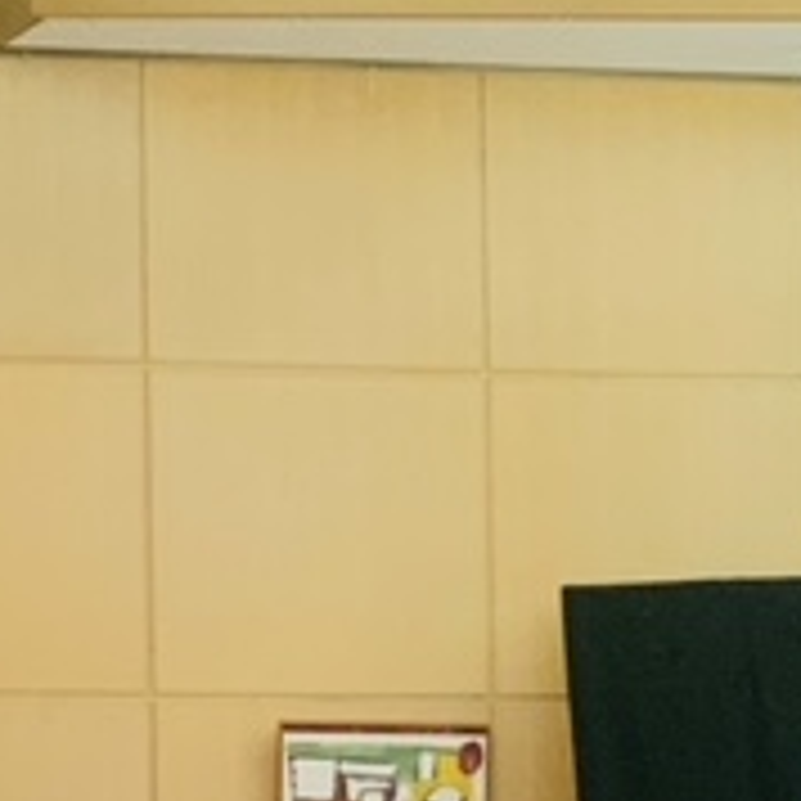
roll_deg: +0.7
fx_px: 4320
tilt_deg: -2.6
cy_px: 1012
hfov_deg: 10.2
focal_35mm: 165
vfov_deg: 10.4
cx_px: 1220
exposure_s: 1/60
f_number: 2.4
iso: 500
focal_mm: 6
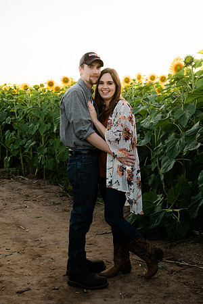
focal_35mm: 52
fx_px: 440
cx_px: 102
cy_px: 152
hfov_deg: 26.0
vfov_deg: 38.2
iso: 320
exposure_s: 1/320
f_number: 5.6
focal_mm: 52
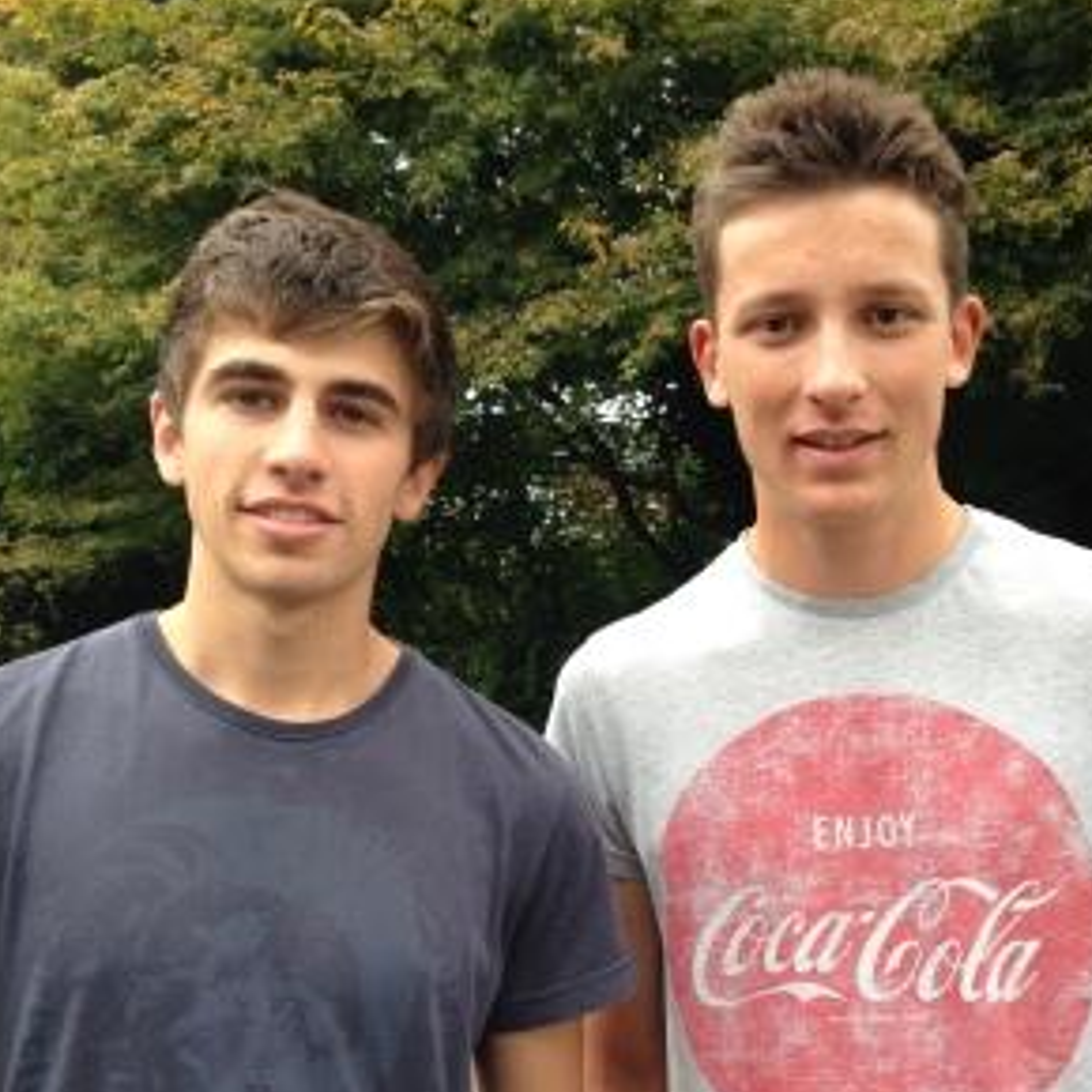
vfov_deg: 37.4
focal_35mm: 45
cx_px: 546
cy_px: 640
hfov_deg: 37.6
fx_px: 1606
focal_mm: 4.12
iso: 50
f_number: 2.4
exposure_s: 1/136
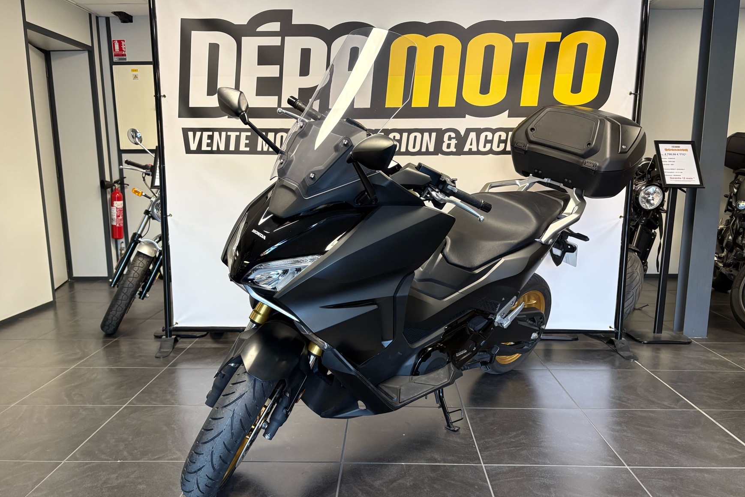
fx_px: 579
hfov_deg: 65.5
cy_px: 274
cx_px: 369
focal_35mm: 28
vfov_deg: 46.3
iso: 160
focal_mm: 5.96
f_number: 1.6
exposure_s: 1/60
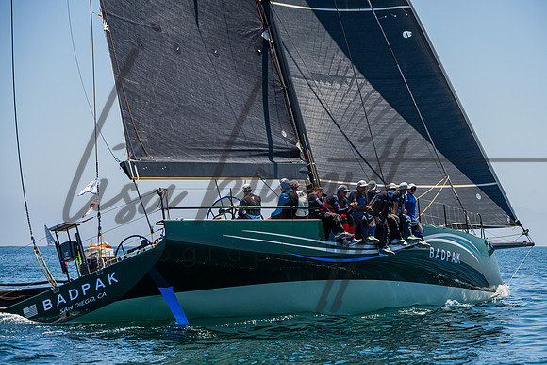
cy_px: 189
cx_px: 287
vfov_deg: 9.3
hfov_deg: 13.9
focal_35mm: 147
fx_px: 2240
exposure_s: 1/2000
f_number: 8
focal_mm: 140
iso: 500
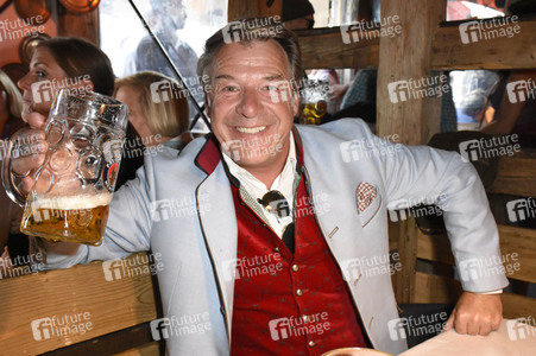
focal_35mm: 40
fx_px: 603
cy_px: 178
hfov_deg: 48.0
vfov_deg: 33.0
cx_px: 268
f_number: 6.3
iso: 5000
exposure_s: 1/60
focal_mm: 27
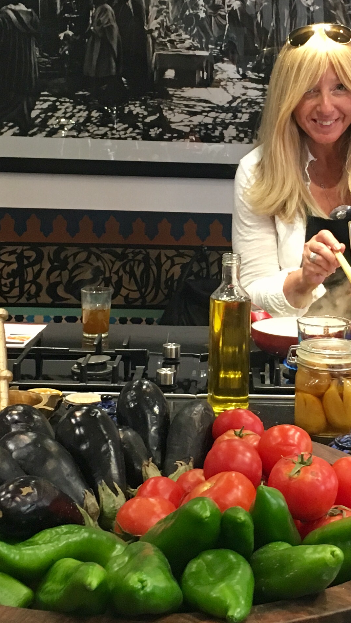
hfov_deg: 17.9
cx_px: 271
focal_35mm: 67
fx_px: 1108
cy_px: 220
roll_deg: -1.8
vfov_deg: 31.2
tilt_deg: -5.8
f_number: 2.2
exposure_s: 1/33
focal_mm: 4.15
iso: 160
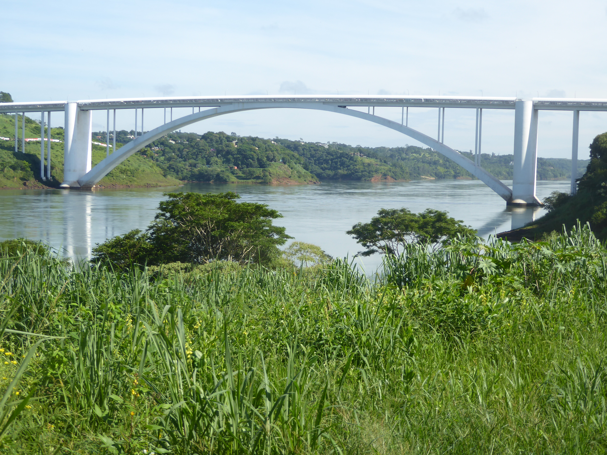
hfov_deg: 32.2
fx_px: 1052
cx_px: 304
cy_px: 228
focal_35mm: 60
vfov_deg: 24.4
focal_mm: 10.3
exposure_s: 1/400
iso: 80
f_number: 4.2
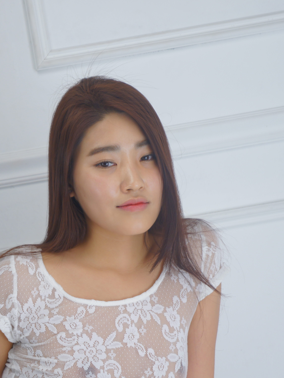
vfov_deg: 16.5
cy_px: 189
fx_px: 1310
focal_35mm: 120
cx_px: 95
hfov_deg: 12.4
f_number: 5.6
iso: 200
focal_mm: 55
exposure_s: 1/100
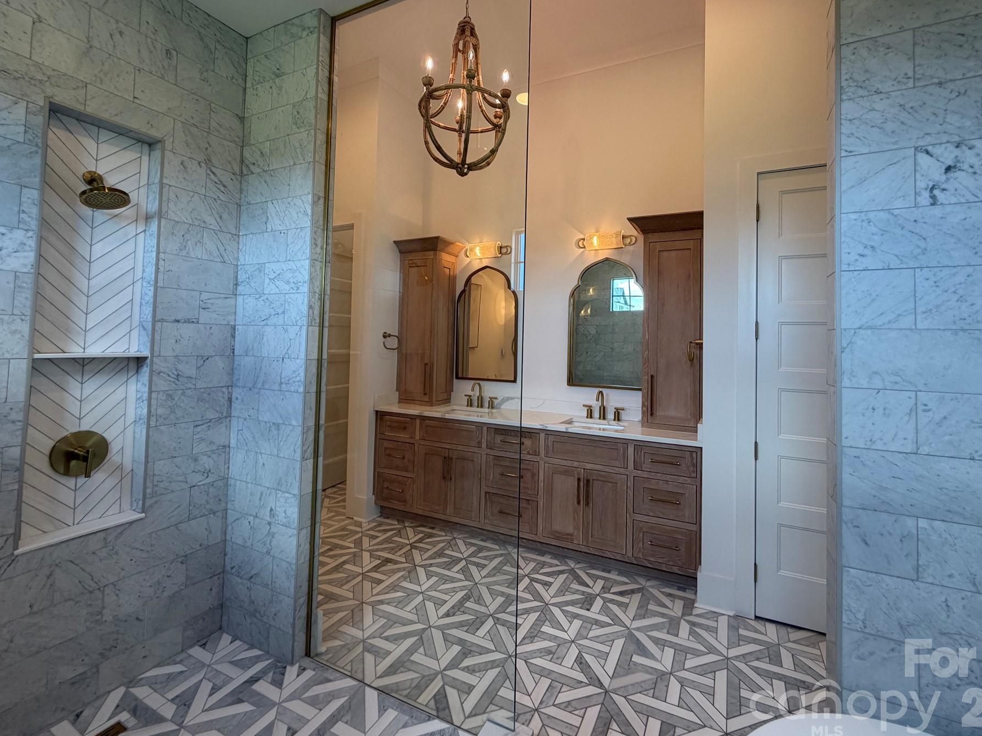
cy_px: 326
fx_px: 454
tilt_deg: +1.6
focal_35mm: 16
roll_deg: -1.4
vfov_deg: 77.8
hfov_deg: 94.4
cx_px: 518
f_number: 2.2
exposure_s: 1/120
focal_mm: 2.22
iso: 125
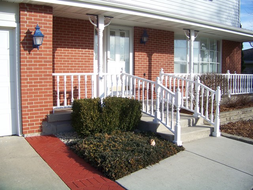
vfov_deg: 39.7
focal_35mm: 36
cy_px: 95
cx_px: 126
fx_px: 263
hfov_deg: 51.4
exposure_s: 1/640
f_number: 2.8
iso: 64
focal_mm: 5.85
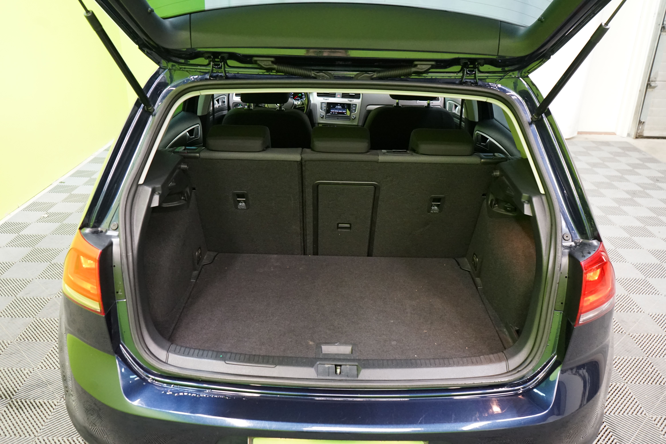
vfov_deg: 45.0
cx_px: 333
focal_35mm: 29
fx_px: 536
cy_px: 222
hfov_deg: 63.7
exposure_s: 1/50
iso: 4000
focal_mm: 29
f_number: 5.6
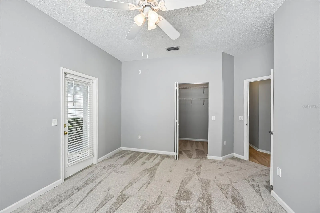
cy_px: 106
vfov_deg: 81.2
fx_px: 124
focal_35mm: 14
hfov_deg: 104.3
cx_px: 160
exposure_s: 1/50
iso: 400
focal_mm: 14
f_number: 8
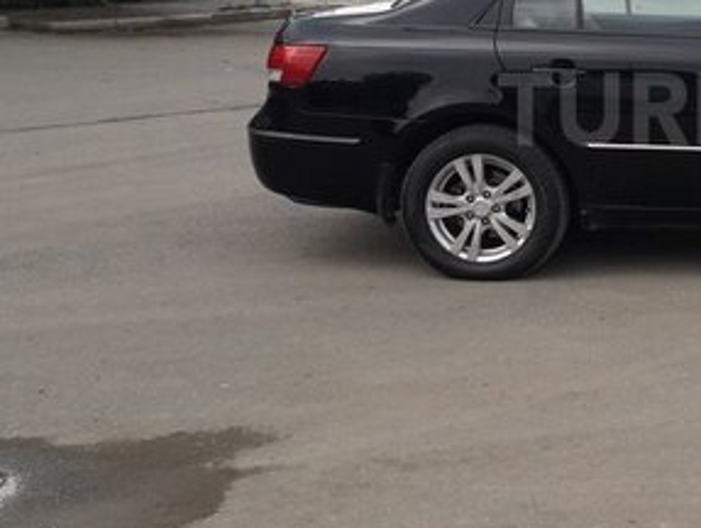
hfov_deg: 28.6
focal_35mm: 62
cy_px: 109
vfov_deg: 23.4
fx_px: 1257
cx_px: 747
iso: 40
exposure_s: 1/730
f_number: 1.9
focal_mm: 3.6
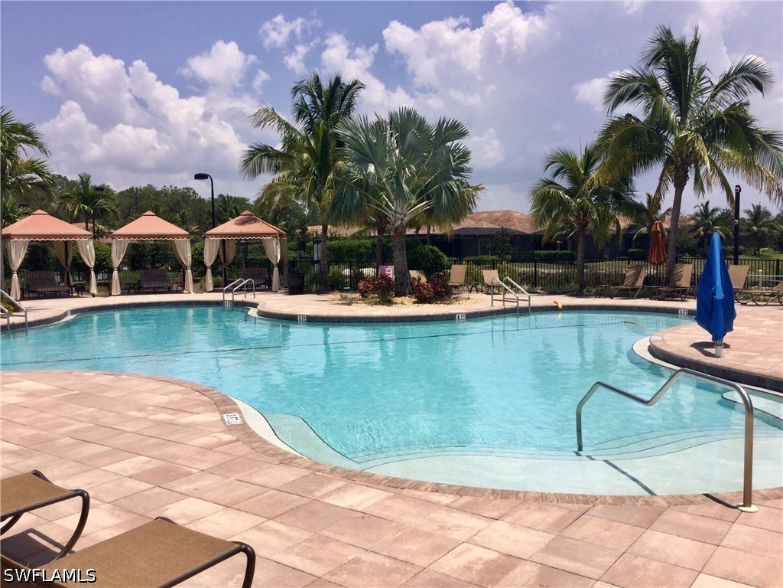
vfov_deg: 45.4
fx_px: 701
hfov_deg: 58.4
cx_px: 392
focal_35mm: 31
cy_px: 294
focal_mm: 3.3
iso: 25
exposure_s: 1/2551
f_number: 2.4
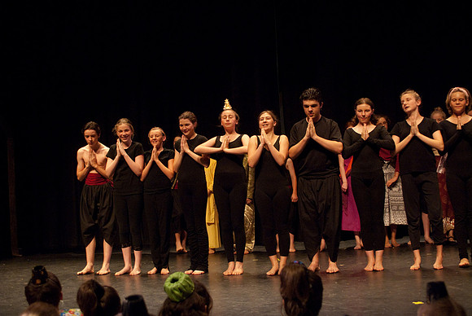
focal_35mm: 42
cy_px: 158
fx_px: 551
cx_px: 236
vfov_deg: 32.0
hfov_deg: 46.4
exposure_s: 1/125
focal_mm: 28
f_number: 2.8
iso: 1000
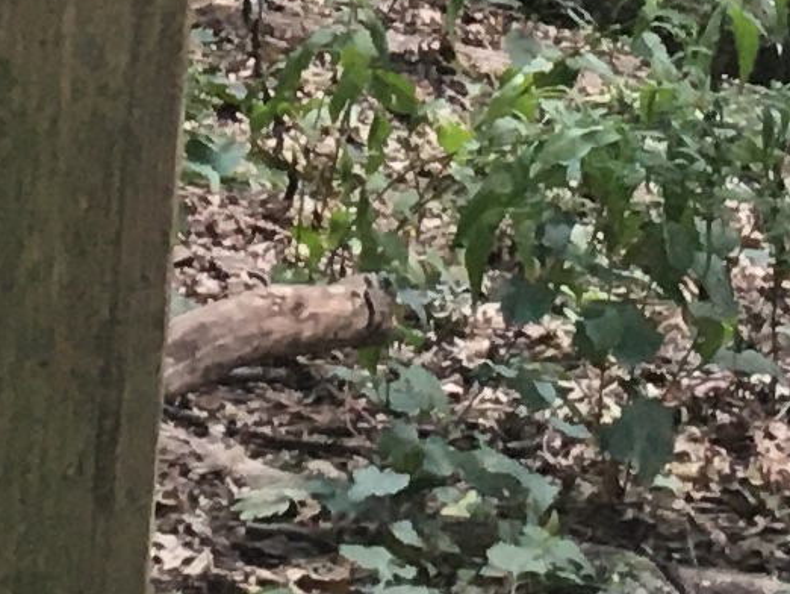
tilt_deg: -3.7
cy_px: -1126
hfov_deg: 8.8
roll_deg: -2.7
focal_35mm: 224
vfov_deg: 6.2
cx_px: 212
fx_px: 5114
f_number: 2.2
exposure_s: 1/30
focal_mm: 4.15
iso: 64
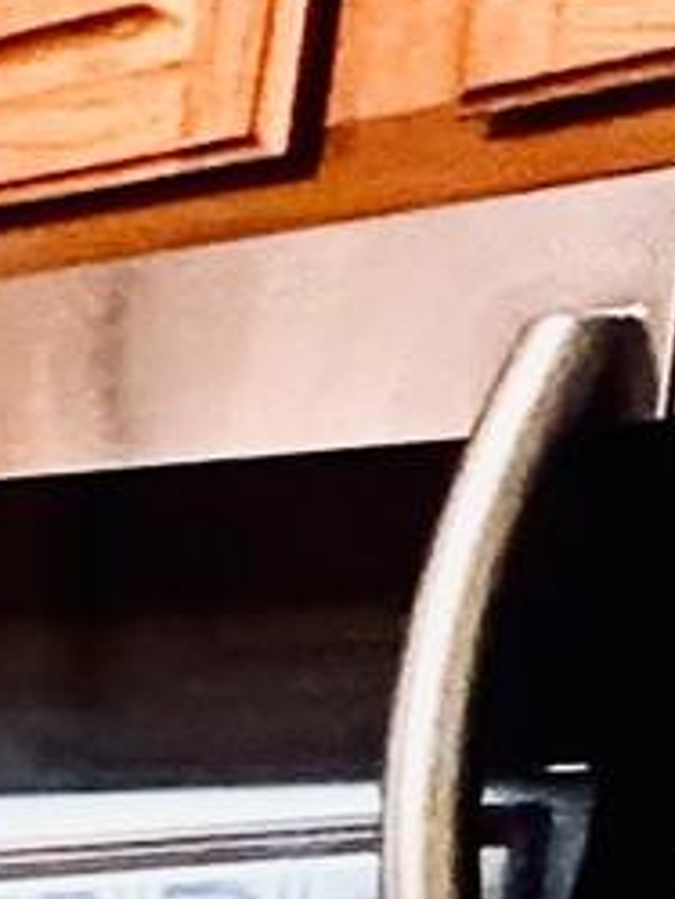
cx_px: -2649
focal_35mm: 115
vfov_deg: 16.2
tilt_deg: -8.5
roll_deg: -1.6
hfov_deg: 6.5
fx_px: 2987
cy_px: 1163
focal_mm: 2.22
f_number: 2.2
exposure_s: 1/60
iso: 400
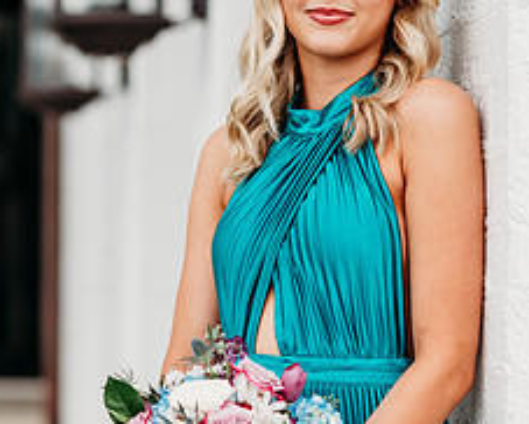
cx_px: 317
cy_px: 245
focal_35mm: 158
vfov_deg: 9.8
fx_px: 2476
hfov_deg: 12.2
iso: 250
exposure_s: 1/500
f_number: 2.5
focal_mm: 85
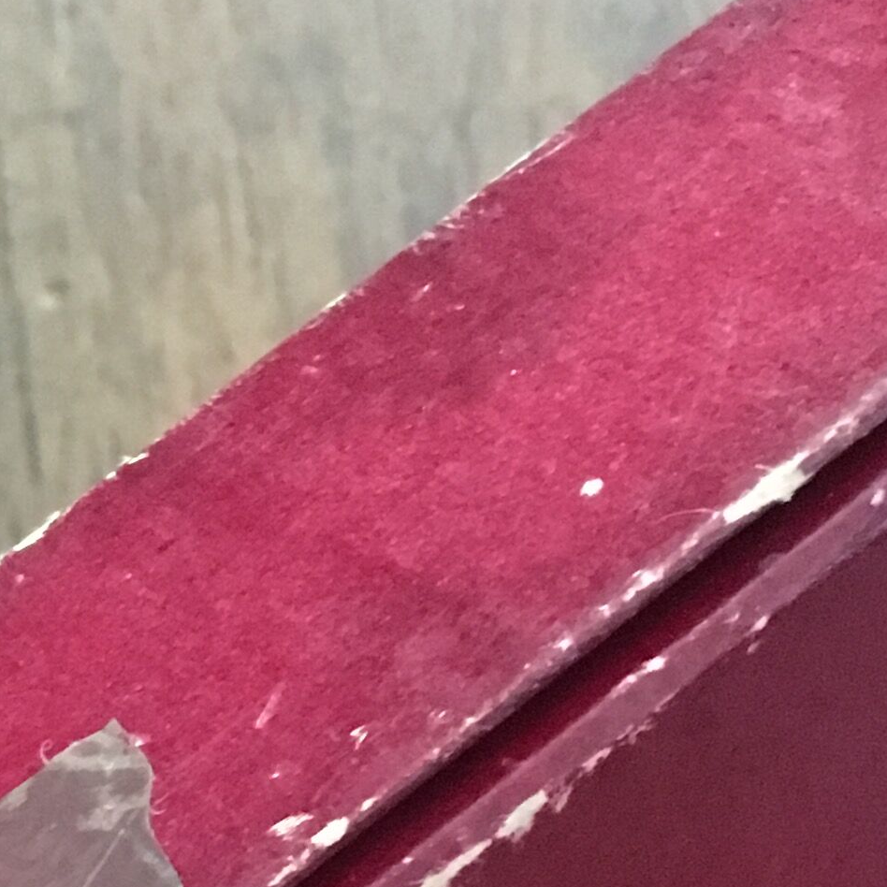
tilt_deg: -78.5
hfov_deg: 15.9
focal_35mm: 109
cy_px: 1238
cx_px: 184
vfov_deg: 15.1
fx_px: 3160
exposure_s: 1/17
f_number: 2.2
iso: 400
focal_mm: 4.15
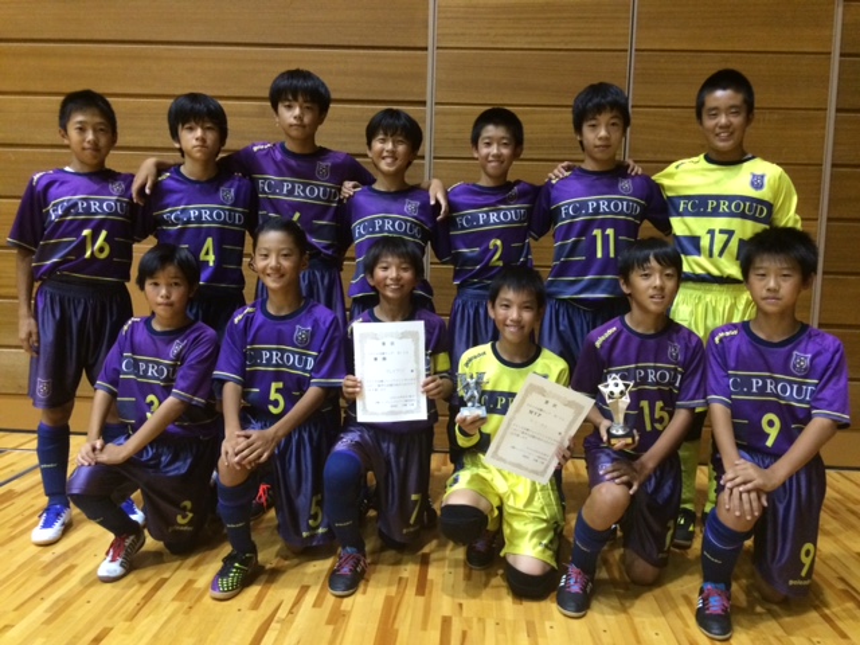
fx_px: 720
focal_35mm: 29
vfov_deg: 48.2
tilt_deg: -4.5
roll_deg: -0.3
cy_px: 322
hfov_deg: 61.7
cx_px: 430
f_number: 2.2
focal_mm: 4.15
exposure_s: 1/30
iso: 250
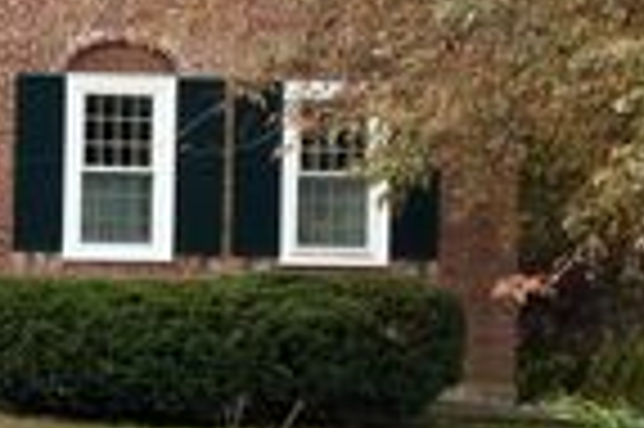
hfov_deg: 17.3
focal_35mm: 113
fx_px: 2019
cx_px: -131
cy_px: 268
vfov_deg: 12.1
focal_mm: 3.3
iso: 25
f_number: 2.4
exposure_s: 1/151
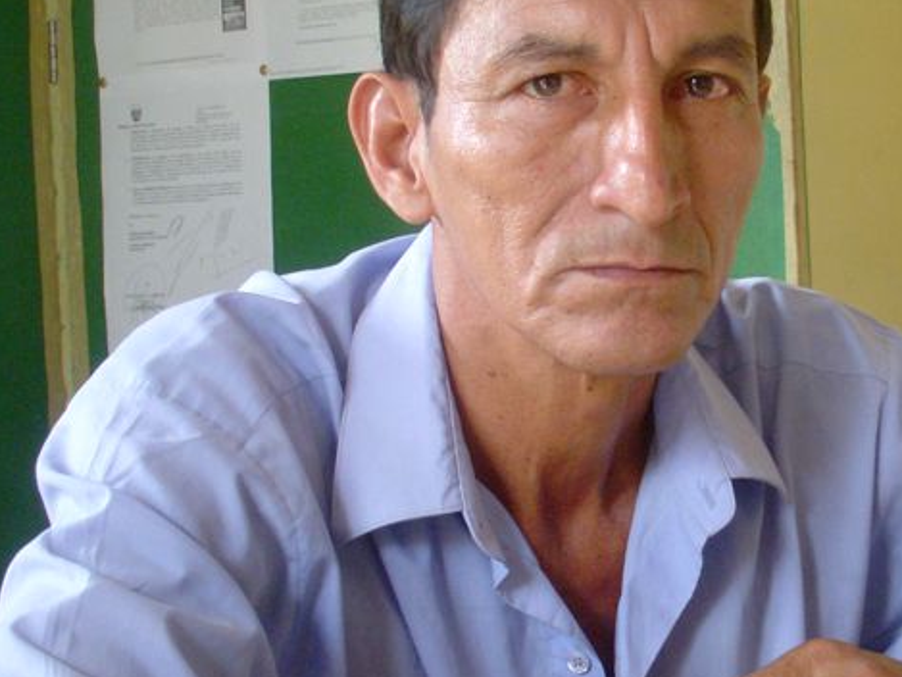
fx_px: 2111
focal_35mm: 81
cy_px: 425
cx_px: 760
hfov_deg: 23.6
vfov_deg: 18.2
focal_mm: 6.3
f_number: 3.3
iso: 160
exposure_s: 1/30
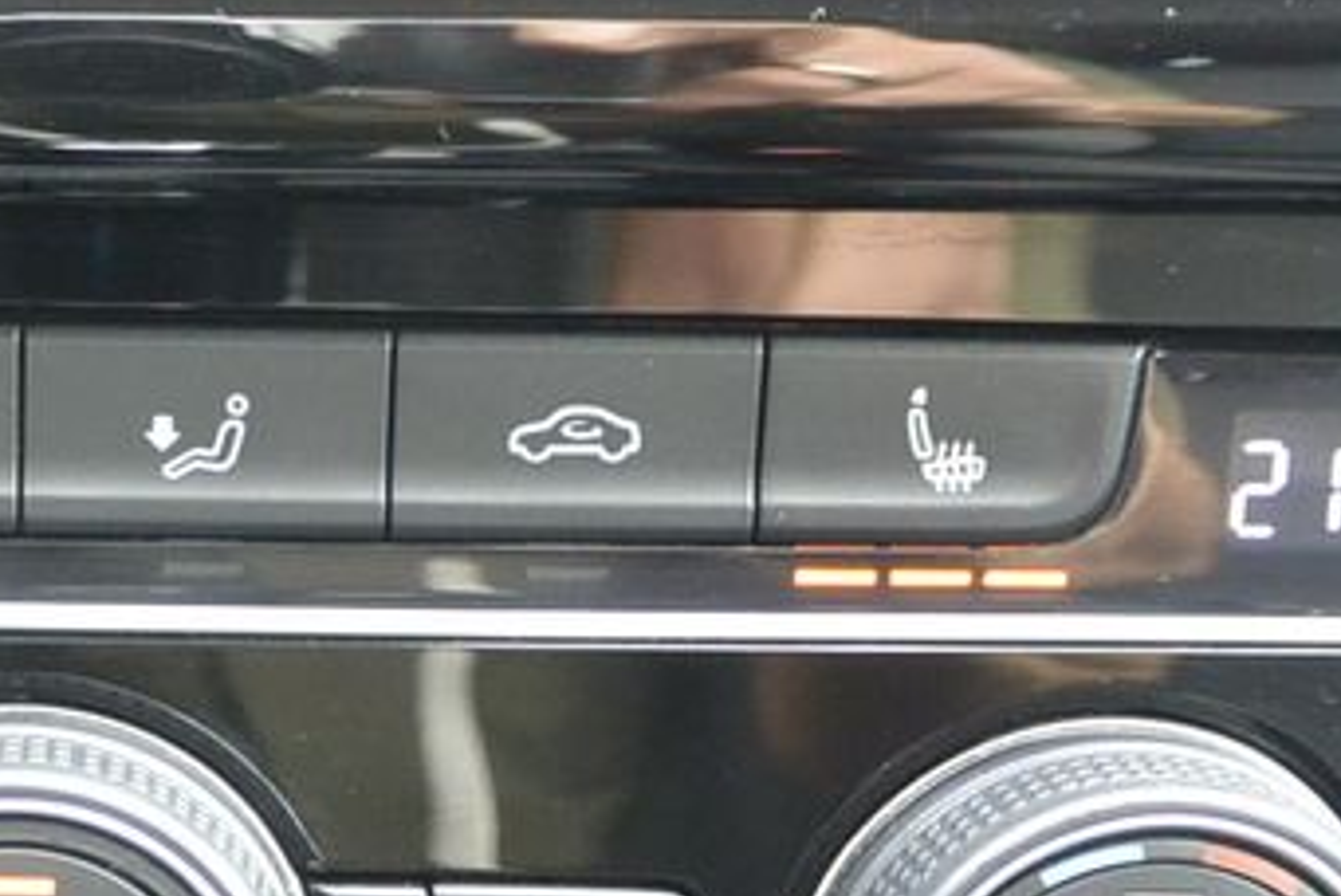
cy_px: 815
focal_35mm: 81
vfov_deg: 16.7
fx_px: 3020
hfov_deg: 24.2
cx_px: 87
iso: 640
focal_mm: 10
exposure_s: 1/60
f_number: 3.5
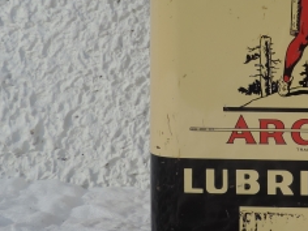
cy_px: 3
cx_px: 311
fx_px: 747
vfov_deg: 17.2
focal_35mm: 84
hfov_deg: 22.4
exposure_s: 1/800
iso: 80
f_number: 3.2
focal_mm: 5.8
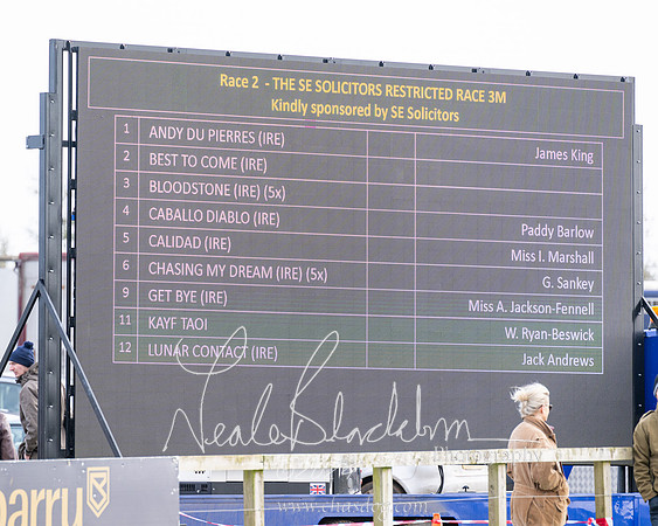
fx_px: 6037
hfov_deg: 6.2
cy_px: 254
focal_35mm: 310
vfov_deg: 5.0
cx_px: 310
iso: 400
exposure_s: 1/500
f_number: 5
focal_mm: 260
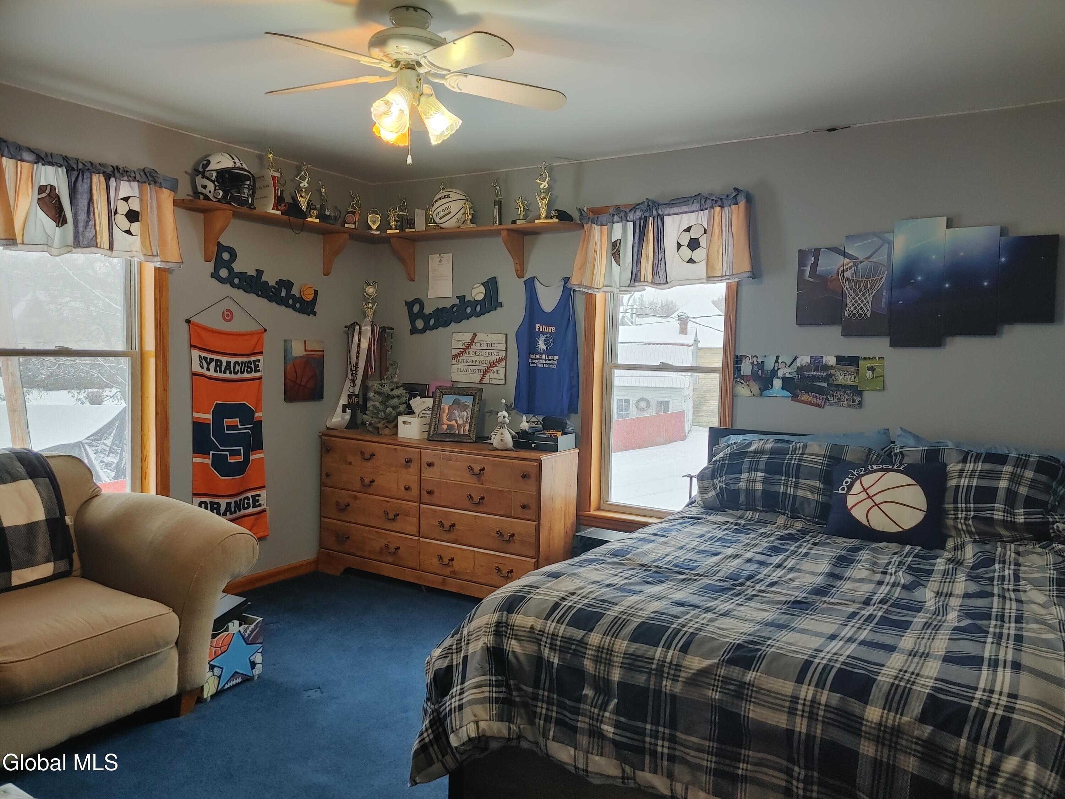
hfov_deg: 67.3
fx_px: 800
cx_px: 532
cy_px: 400
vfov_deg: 53.1
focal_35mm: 26
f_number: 1.8
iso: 150
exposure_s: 1/60
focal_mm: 4.81
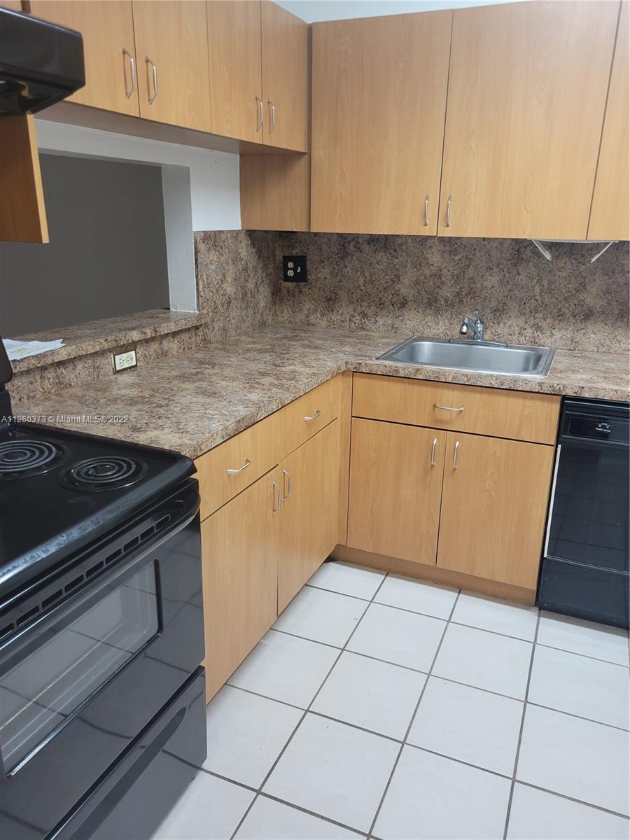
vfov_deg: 67.3
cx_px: 315
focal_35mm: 26
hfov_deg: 53.1
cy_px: 420
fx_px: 631
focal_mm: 5.4
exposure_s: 1/50
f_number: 1.8
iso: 160
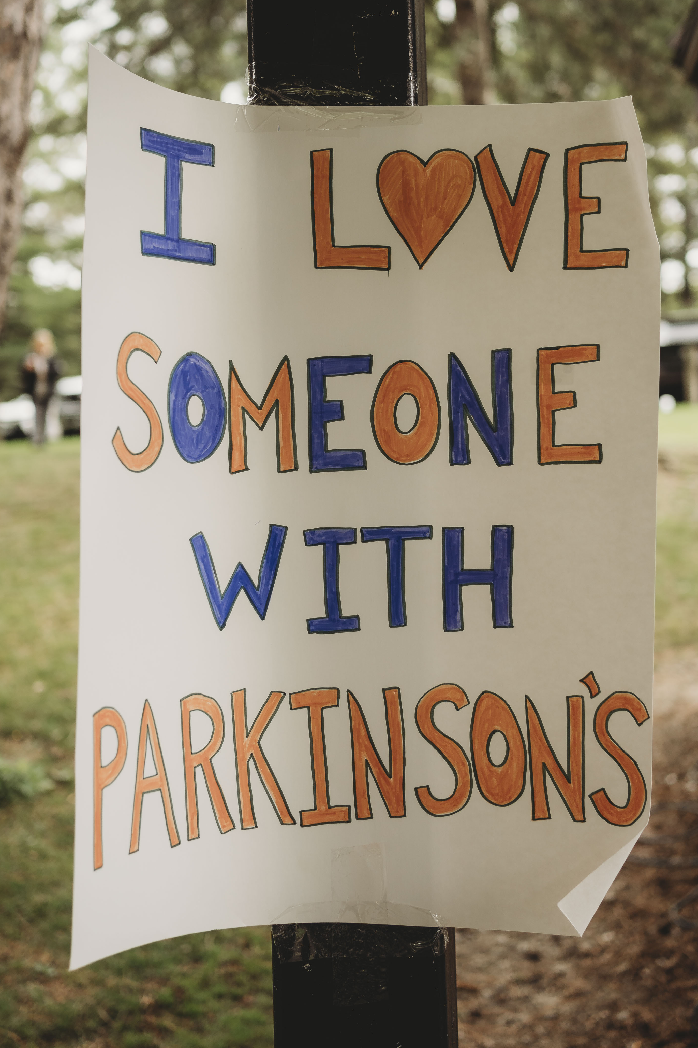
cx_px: 420
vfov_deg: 38.8
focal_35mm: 51
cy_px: 443
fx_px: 1483
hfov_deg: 26.4
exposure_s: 1/500
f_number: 2.5
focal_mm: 35
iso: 125
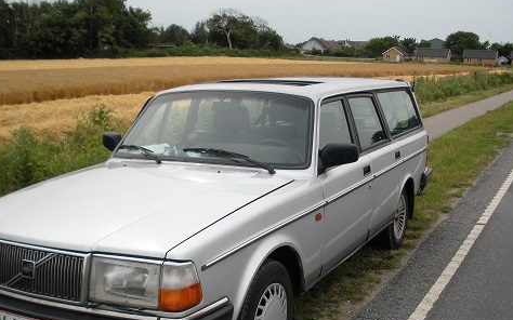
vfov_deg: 27.3
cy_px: 198
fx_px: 657
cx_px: 264
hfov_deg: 42.7
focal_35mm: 47
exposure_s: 1/504
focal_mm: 6.3
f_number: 3.5
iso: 64
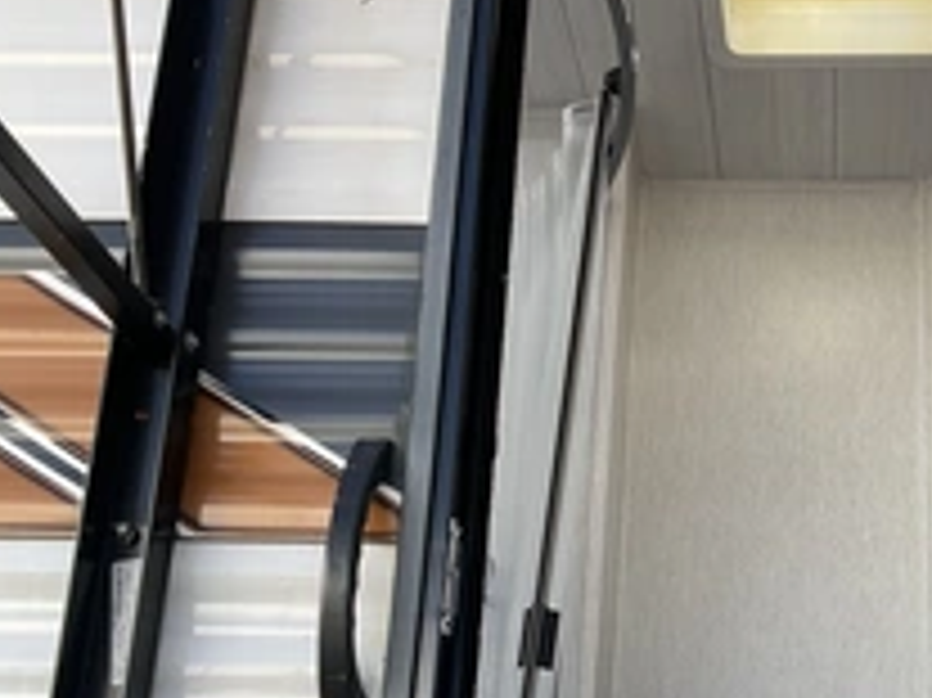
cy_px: 567
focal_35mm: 56
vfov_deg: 25.6
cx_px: 801
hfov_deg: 33.0
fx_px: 1507
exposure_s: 1/358
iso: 25
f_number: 1.8
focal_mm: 3
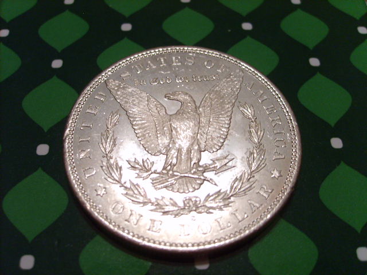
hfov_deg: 52.6
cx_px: 184
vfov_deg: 40.7
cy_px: 138
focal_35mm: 35
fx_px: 371
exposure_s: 1/8
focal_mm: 5.8
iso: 140
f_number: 2.8
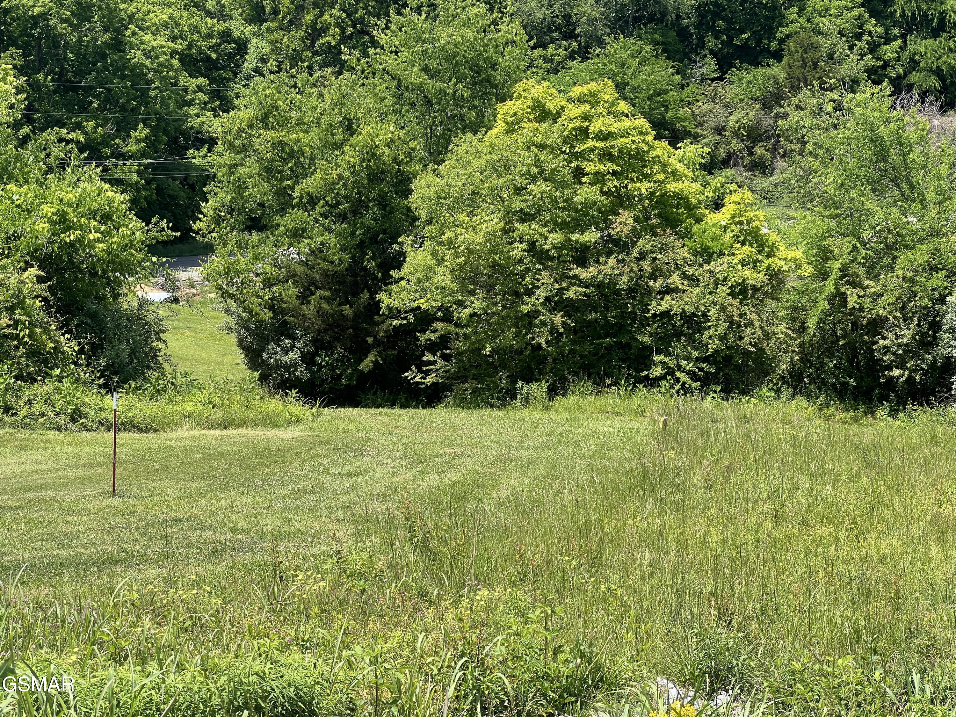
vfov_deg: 19.1
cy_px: 358
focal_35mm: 77
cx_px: 478
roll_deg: +0.6
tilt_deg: -10.4
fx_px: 2127
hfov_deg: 25.3
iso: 32
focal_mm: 9
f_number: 2.8
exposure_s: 1/308
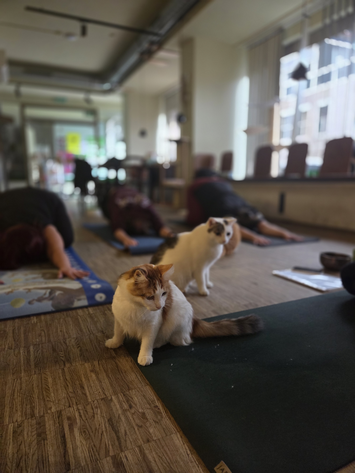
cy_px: 236
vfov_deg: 73.9
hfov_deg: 58.9
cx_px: 178
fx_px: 314
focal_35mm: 23
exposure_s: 1/100
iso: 1250
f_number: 1.8
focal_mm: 5.4
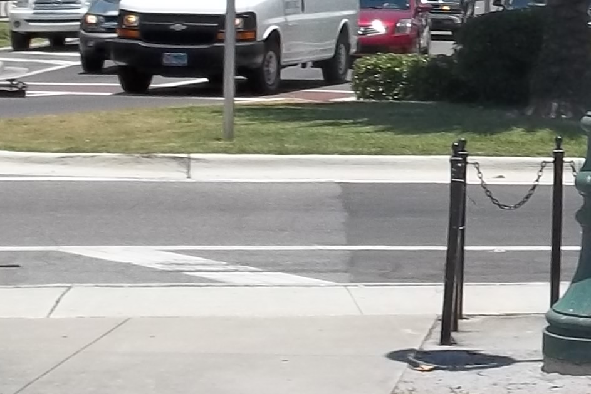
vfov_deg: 8.7
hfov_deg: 12.4
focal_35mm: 156
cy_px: -128
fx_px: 2561
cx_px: 917
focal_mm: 5.9
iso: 64
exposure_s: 1/200
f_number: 8
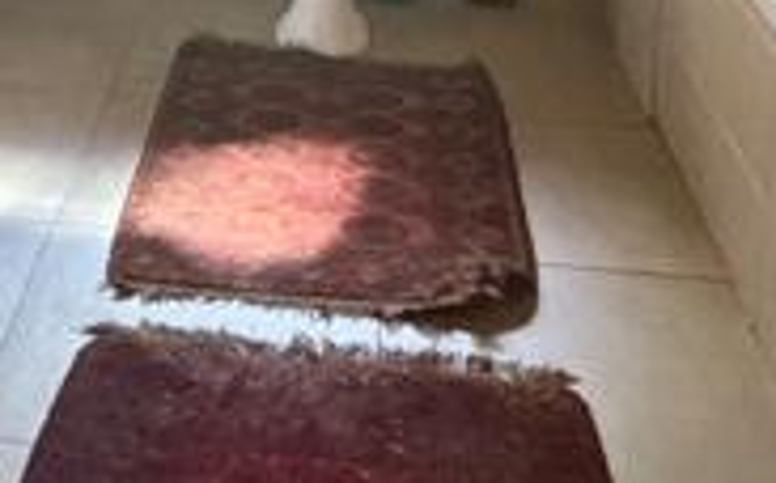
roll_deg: +1.4
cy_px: -242
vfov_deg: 17.9
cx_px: 131
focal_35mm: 65
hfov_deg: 30.6
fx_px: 1373
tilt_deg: -9.6
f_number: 2.2
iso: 1250
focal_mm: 2.22
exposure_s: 1/50
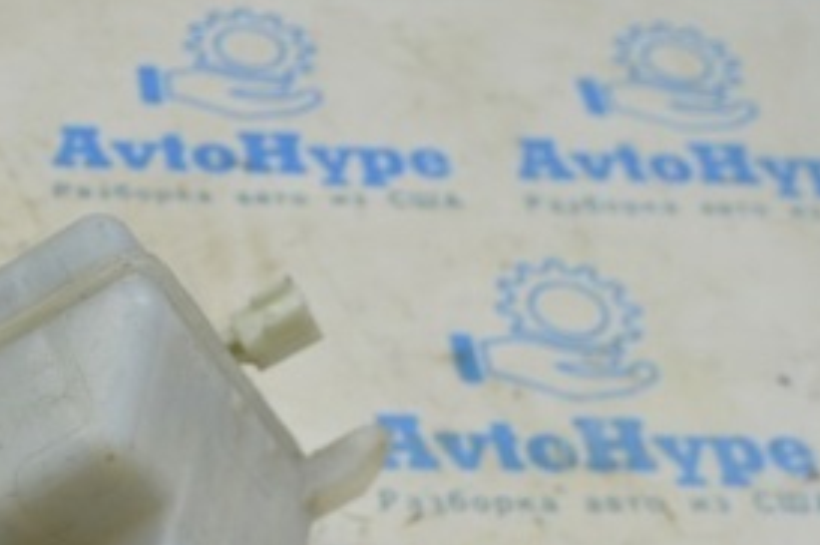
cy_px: 558
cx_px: -6
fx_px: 1911
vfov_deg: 15.9
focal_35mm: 84
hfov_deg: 23.2
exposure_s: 1/40
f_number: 5.6
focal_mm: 24
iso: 400
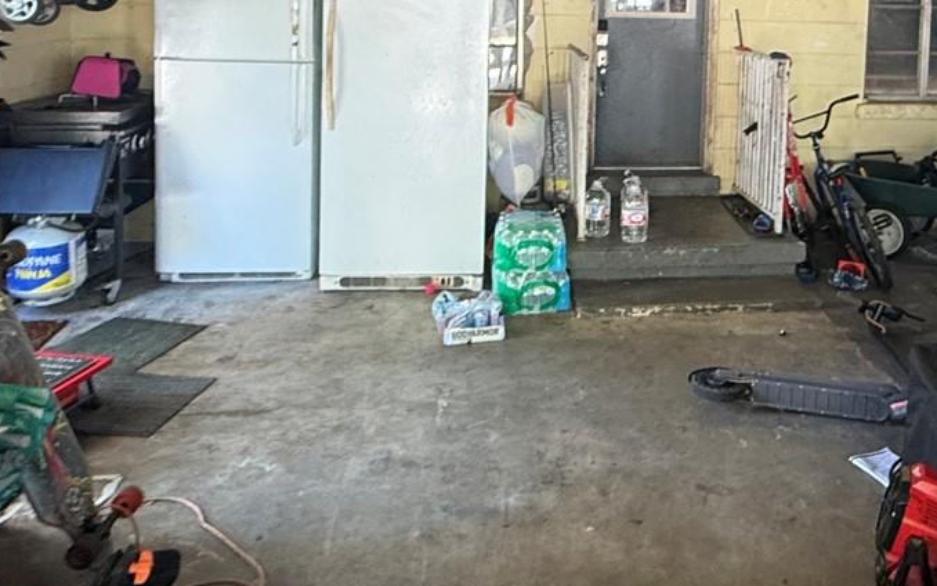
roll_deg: -2.0
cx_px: 632
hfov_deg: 54.1
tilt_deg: +0.0
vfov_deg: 34.2
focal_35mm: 35
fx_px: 894
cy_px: 54
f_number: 2.2
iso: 320
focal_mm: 2.22
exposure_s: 1/65
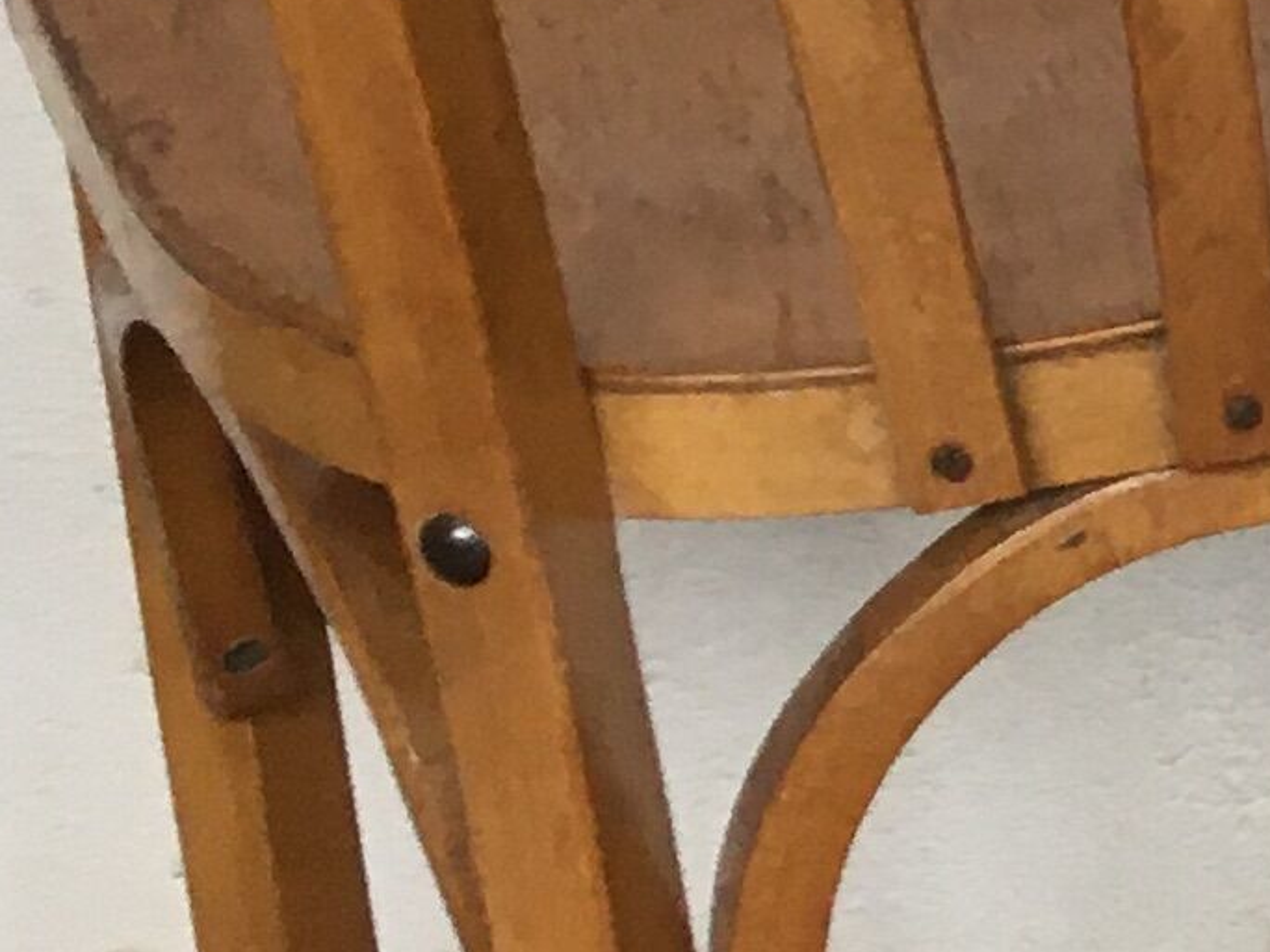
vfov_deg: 8.6
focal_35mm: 171
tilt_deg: -22.3
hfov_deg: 10.1
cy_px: -72
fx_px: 6274
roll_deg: +0.2
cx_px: 3015
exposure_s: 1/33
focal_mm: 4.15
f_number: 2.2
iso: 40
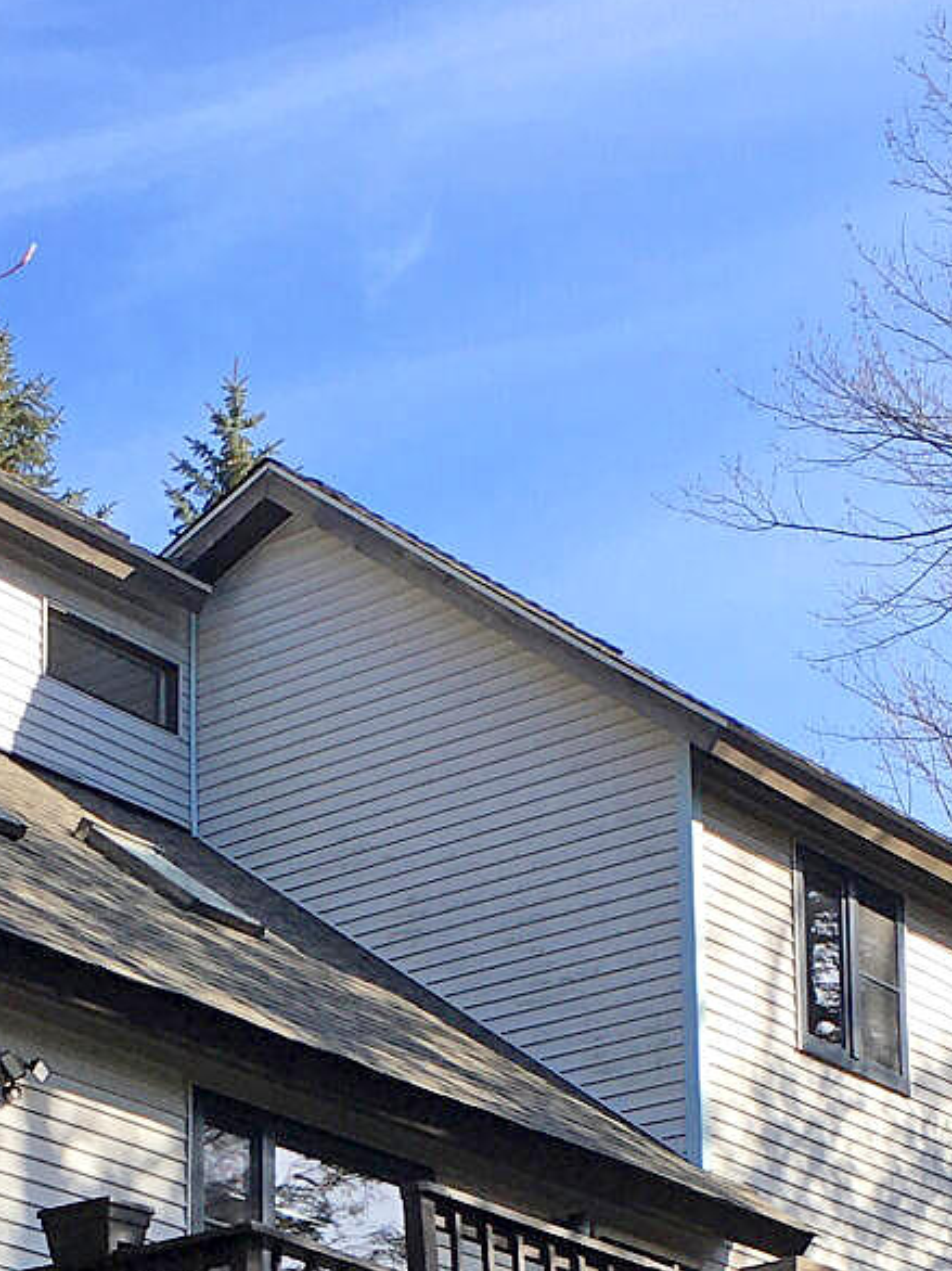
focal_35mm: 99
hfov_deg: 14.9
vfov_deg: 18.8
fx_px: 3633
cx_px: 230
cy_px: 1514
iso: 25
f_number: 2.2
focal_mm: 4.15
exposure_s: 1/615
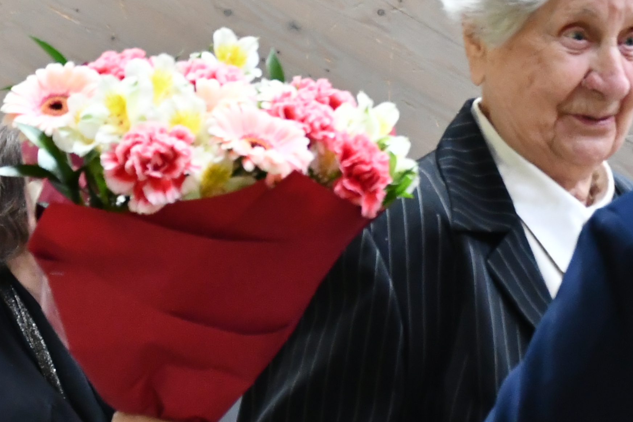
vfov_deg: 4.5
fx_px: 5328
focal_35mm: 303
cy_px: 161
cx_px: 554
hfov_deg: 6.8
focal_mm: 62
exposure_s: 1/100
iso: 3200
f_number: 5
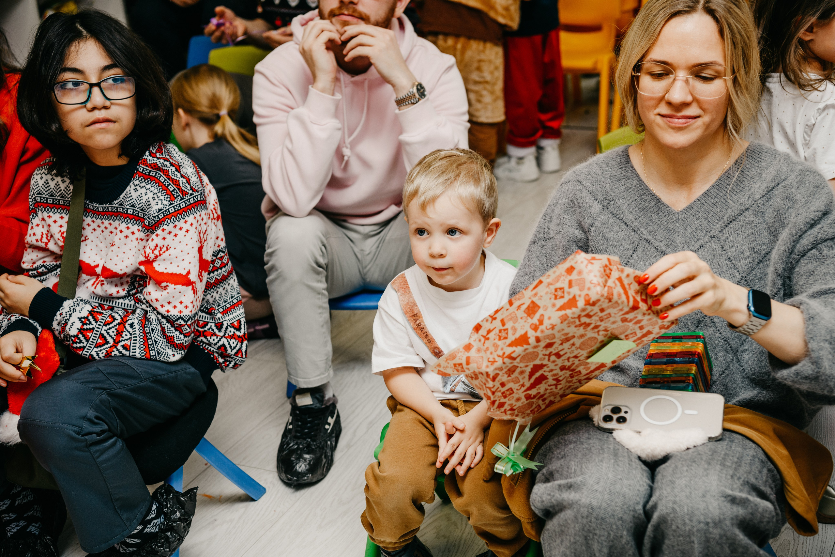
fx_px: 1299
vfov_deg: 24.2
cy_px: 278
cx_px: 418
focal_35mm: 56
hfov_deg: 35.6
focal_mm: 56
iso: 250
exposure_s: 1/160
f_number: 4.5
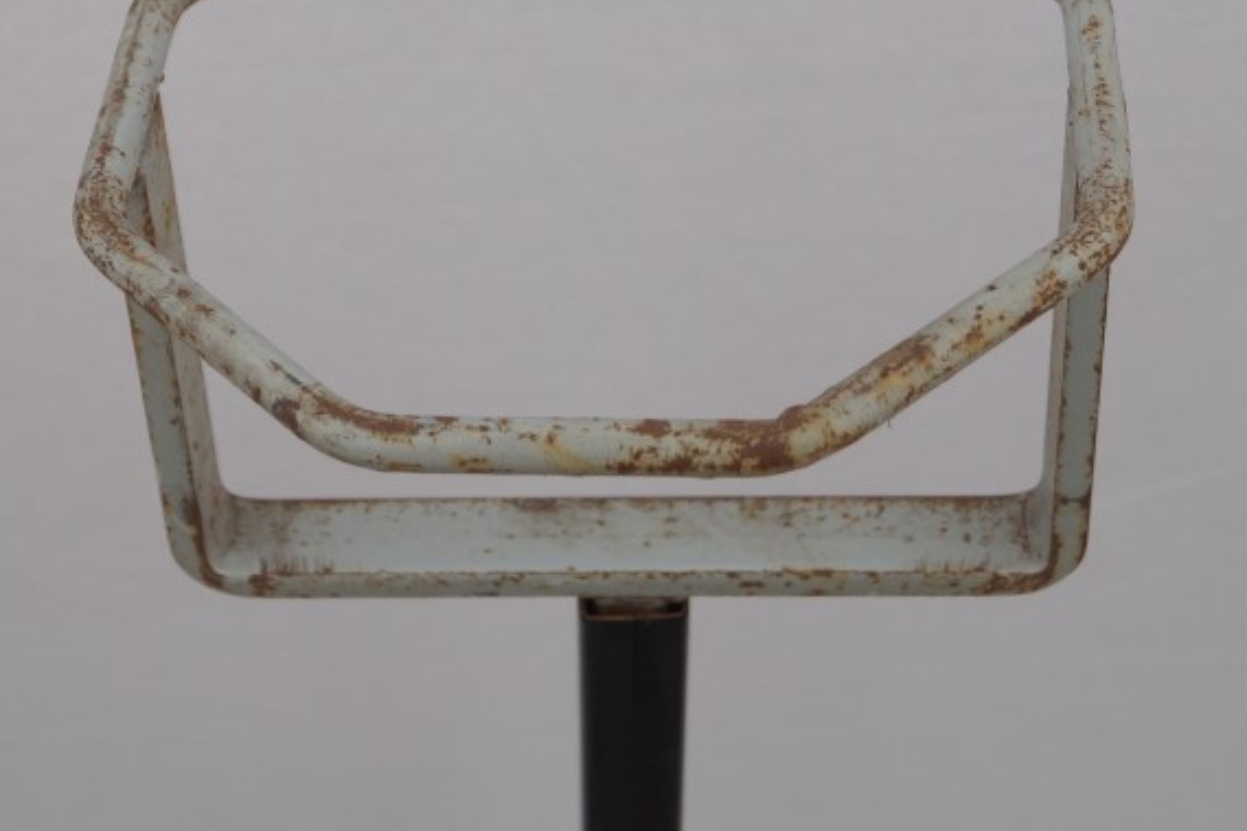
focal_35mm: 85
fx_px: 2943
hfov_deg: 23.9
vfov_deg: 15.9
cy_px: 129
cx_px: 579
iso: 125
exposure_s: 1/160
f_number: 4.5
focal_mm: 28
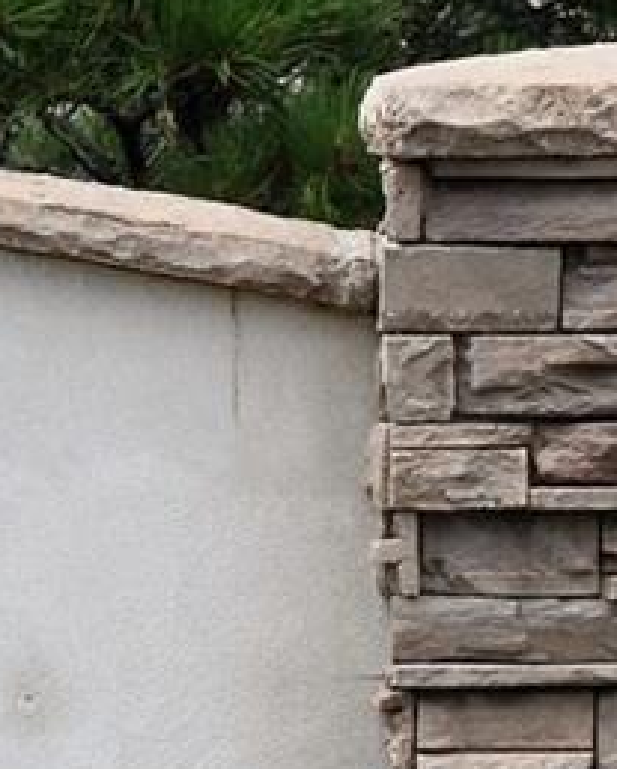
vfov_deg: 3.8
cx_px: -694
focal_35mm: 505
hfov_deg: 3.0
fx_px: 11507
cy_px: 915
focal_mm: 58
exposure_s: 1/640
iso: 200
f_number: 6.3
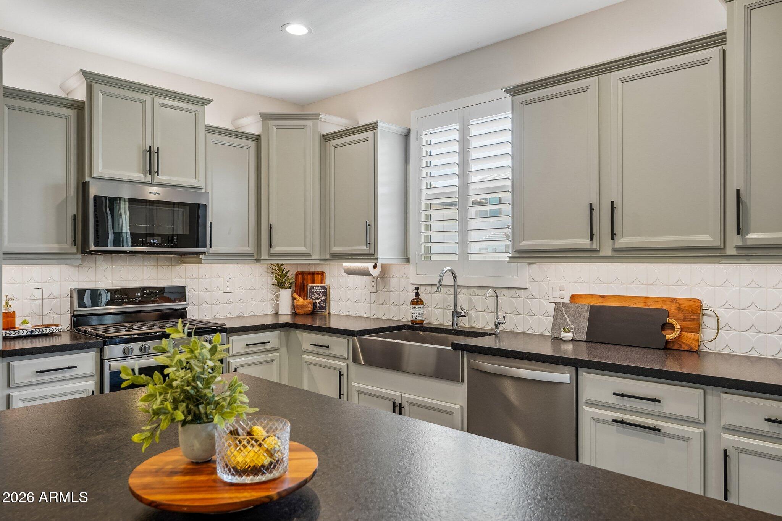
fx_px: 532
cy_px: 260
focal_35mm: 24
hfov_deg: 72.6
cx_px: 391
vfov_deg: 52.2
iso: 400
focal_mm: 24.5
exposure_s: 1/20
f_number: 8
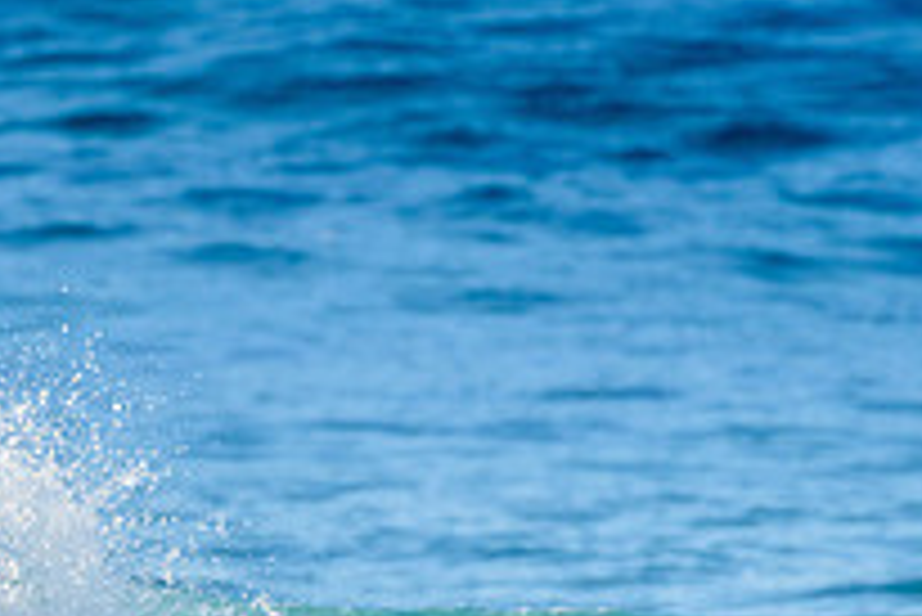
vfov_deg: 1.3
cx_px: -184
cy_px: 776
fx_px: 26859
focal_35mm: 1048
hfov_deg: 2.0
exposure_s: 1/2000
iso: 360
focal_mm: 370
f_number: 5.6
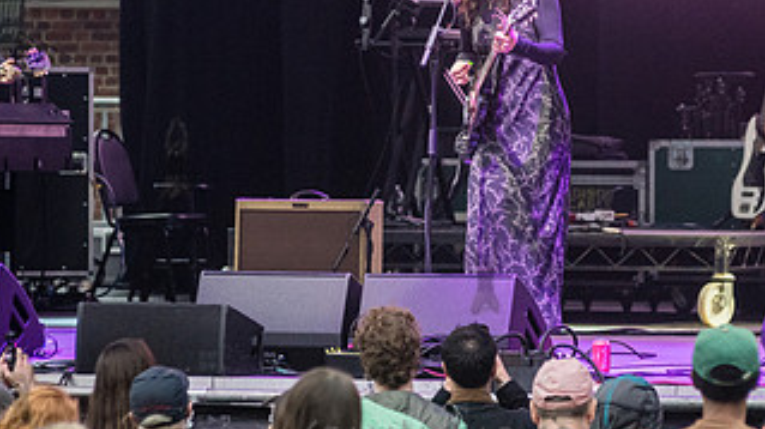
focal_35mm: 367
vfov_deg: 3.3
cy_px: 39
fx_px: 7440
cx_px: 475
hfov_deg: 5.9
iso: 3200
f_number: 4.5
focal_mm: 185
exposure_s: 1/500
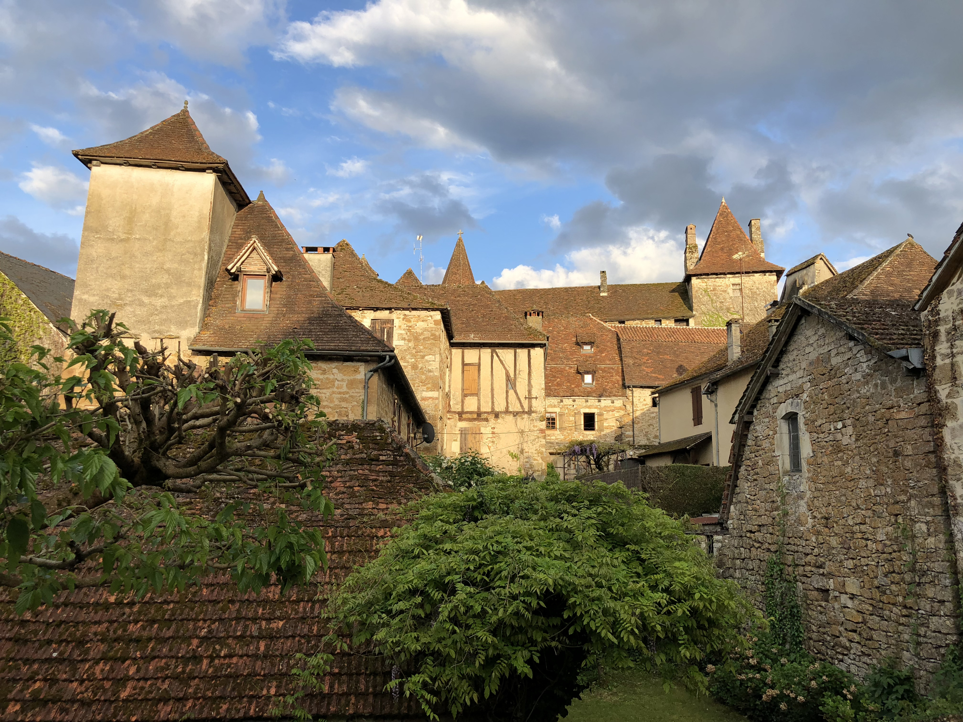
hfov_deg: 63.4
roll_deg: +0.2
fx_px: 779
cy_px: 361
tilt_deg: +12.5
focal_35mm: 28
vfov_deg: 49.7
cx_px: 482
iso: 20
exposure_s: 1/727
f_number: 1.8
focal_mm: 4
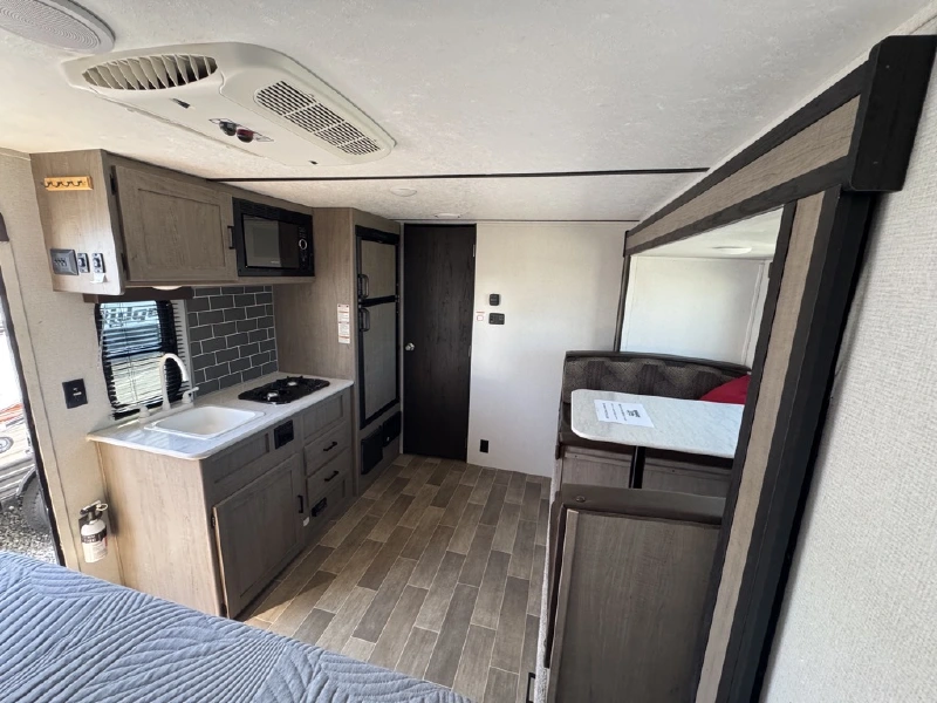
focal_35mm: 14
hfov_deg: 102.1
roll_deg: -3.1
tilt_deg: -13.8
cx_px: 468
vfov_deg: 85.7
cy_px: 352
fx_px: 379
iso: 320
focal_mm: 2.22
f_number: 2.2
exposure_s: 1/84
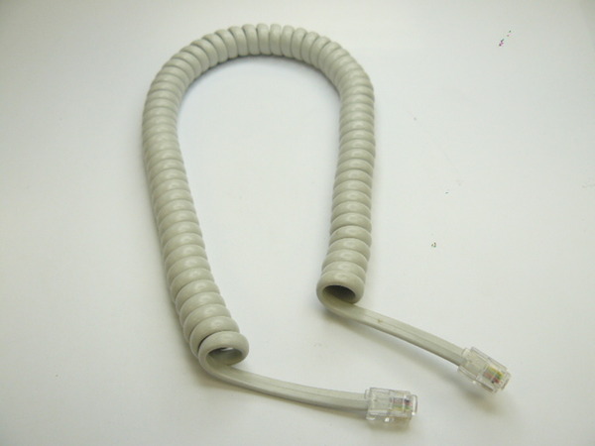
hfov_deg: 51.4
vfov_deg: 39.7
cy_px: 223
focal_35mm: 36
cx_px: 298
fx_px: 619
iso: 100
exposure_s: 1/60
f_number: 2.8
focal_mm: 6
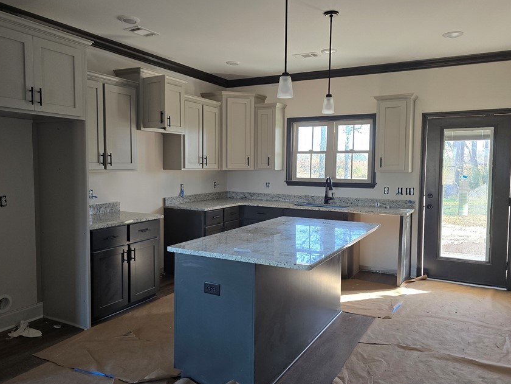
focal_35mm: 28
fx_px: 413
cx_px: 244
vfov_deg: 49.8
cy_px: 197
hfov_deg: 63.4
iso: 160
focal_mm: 6.3
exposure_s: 1/180
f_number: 1.7
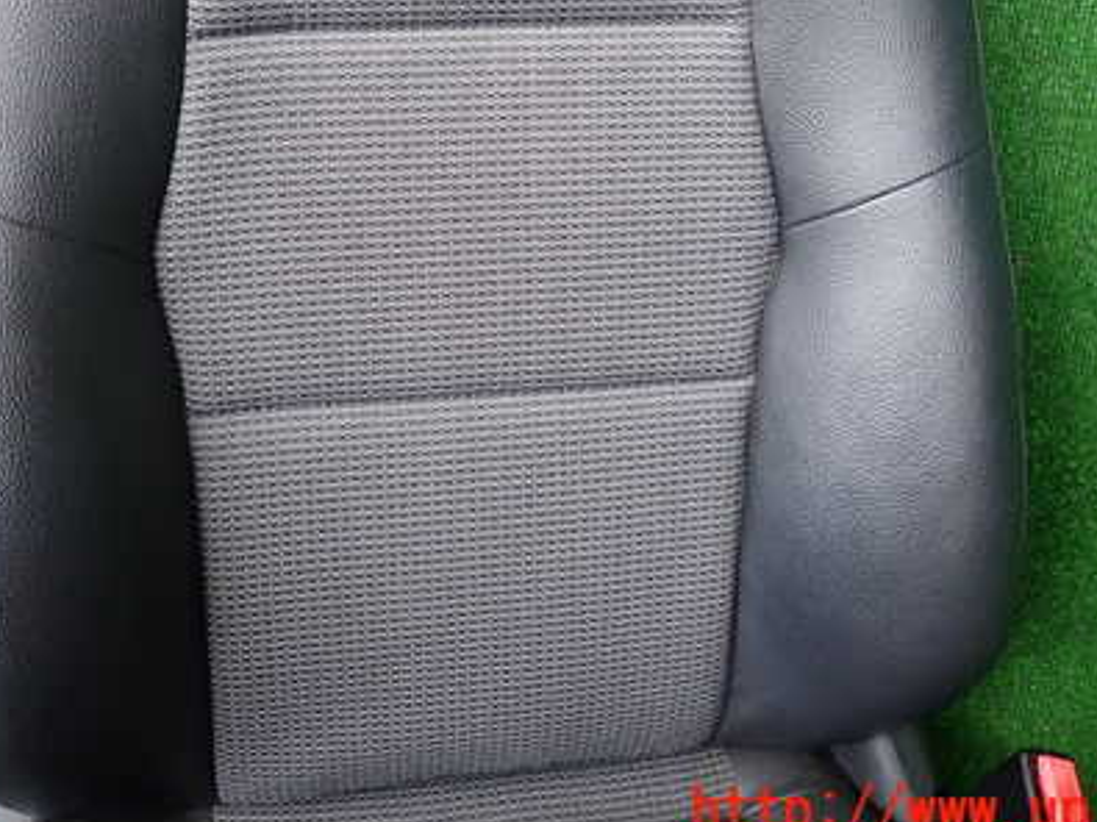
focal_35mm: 38
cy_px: 222
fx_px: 1204
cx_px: 486
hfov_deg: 48.9
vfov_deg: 36.9
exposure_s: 1/100
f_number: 2
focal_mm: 4.5
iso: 200
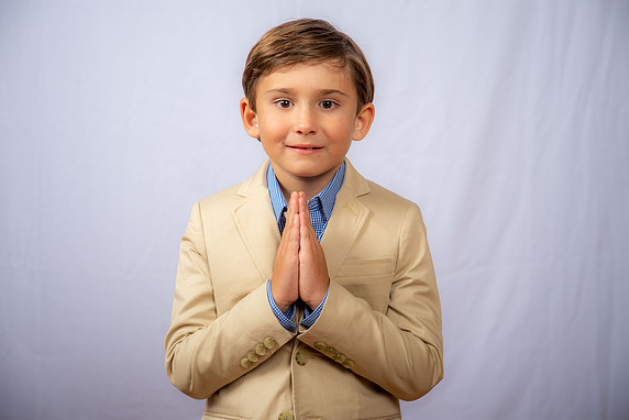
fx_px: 1381
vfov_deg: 17.3
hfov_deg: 25.7
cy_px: 210
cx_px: 312
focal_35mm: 79
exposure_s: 1/160
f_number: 6.3
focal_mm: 78
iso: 250
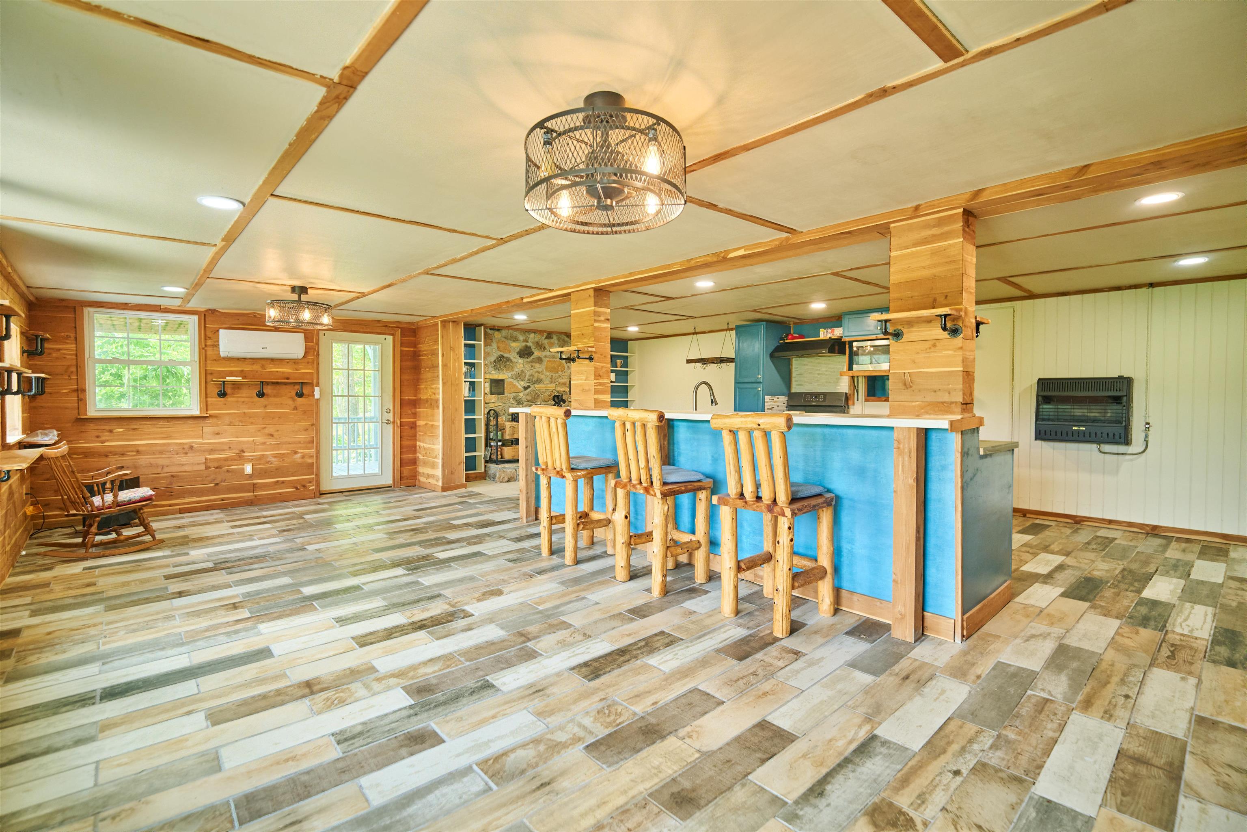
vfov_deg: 73.7
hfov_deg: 96.7
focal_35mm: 16
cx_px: 624
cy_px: 416
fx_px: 554
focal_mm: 16
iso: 2500
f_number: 2.8
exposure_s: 1/1000
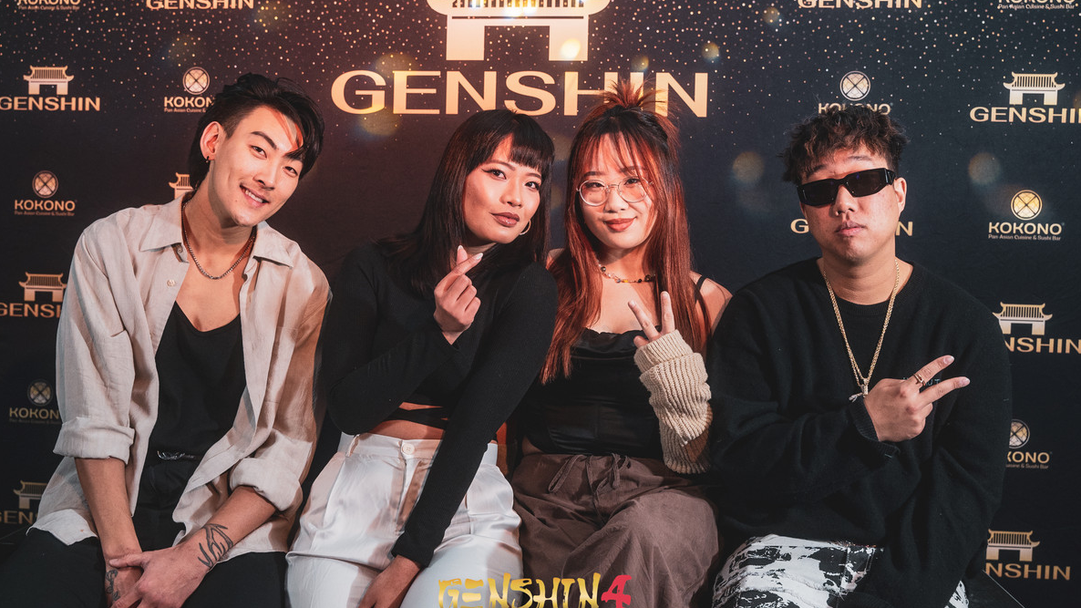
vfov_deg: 28.3
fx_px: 1204
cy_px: 274
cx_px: 518
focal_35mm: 42
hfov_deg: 48.3
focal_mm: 33.1
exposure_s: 1/125
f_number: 4
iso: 1250
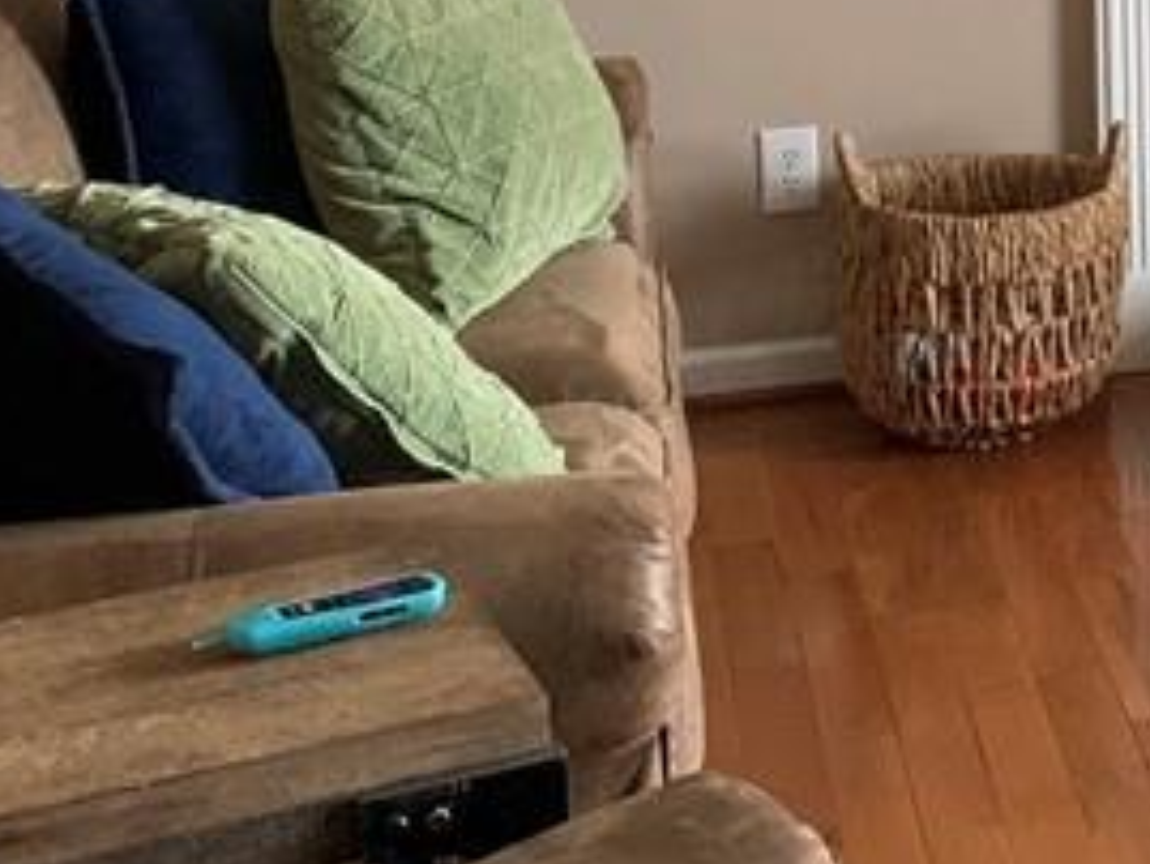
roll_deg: -0.4
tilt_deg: -5.4
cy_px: -394
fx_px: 3290
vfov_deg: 14.1
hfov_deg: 18.2
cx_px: 1595
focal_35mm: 99
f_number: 1.8
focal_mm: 4.25
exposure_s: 1/31
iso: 400
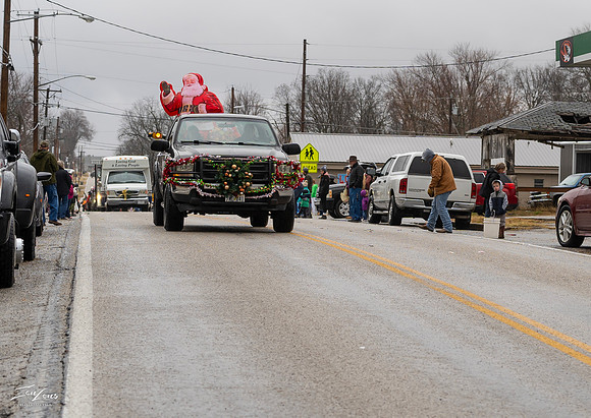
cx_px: 410
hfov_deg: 18.9
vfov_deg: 13.5
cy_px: 199
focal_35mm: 105
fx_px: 1764
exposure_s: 1/640
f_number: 2.8
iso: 125
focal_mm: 47
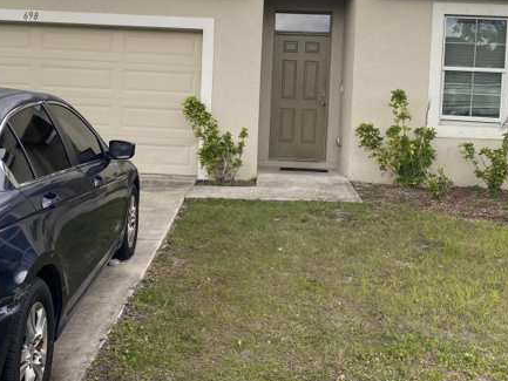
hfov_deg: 39.6
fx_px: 705
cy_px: 122
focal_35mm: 48
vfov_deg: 30.0
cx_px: 231
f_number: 1.8
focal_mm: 4.25
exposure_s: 1/432
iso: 32
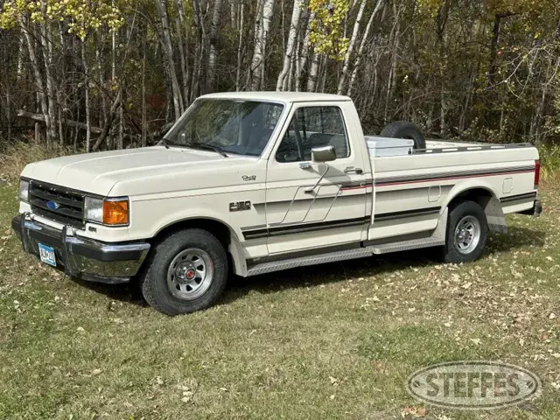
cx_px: 280
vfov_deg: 30.3
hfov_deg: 39.7
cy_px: 210
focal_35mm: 48
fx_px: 777
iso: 64
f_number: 1.78
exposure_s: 1/4367
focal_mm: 6.86
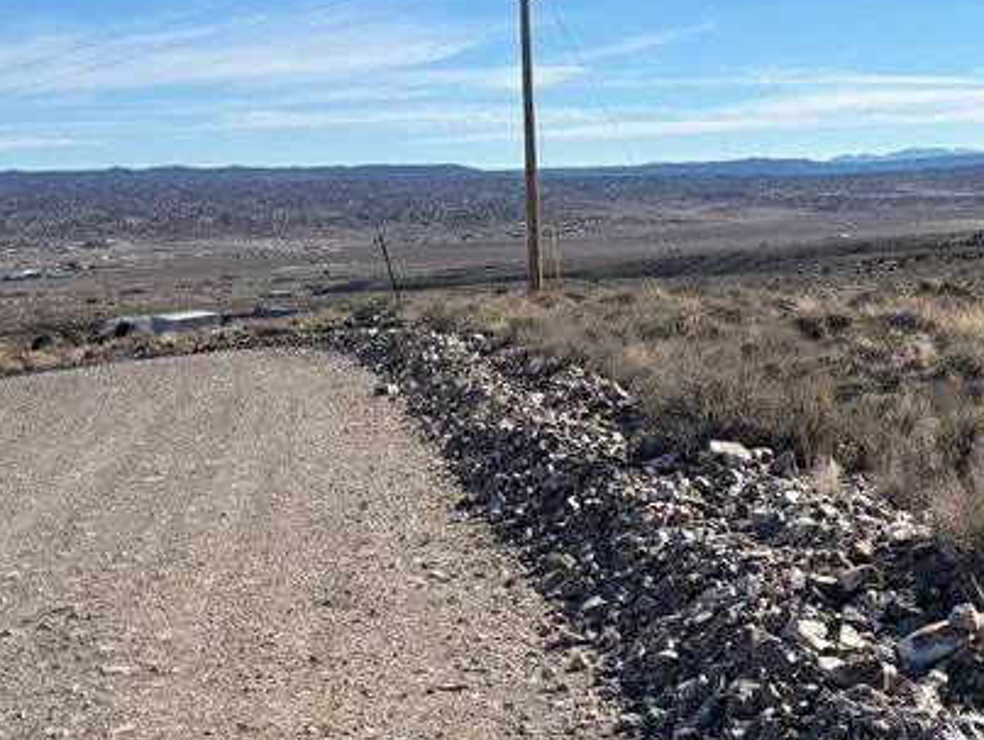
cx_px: 1170
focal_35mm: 66
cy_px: 220
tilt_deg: -1.3
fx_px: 1878
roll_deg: +1.7
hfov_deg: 26.3
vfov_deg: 22.2
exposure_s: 1/5618
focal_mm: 5.96
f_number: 1.6
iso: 50
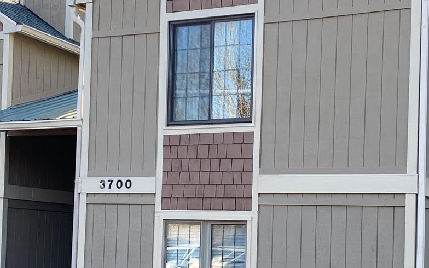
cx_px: 242
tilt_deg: +1.2
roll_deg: -2.2
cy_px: 214
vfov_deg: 17.9
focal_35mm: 72
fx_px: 842
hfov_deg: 28.6
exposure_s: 1/268
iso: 32
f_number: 1.8
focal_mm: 4.25
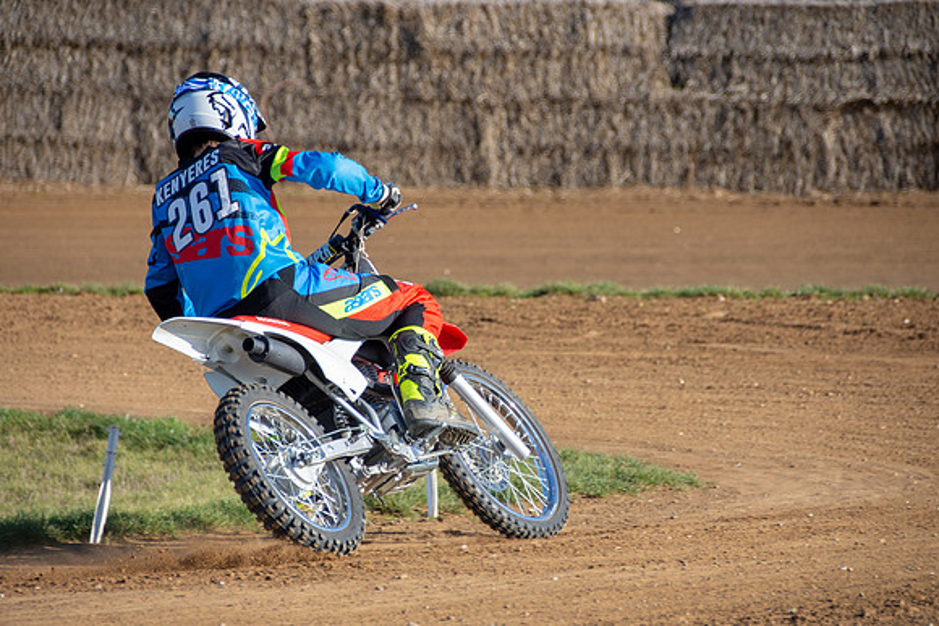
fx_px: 8113
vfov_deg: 4.4
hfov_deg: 6.6
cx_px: 470
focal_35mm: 311
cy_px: 313
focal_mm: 200
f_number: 7.1
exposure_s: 1/500
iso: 200
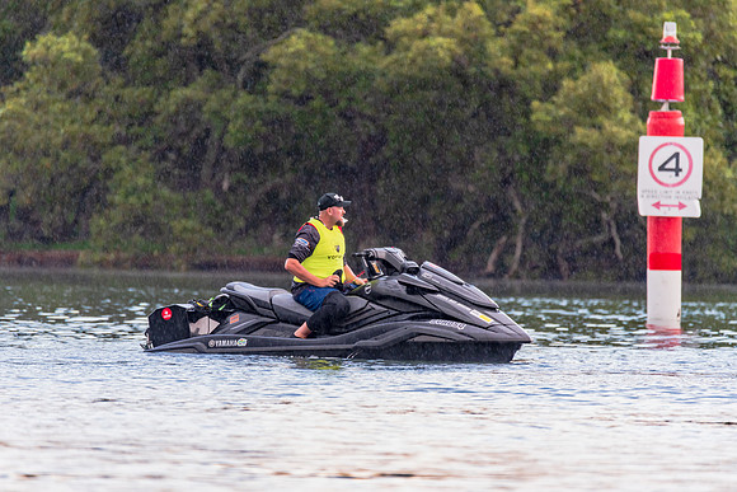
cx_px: 354
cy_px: 239
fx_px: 12887
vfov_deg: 2.2
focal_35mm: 629
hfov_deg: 3.3
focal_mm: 600
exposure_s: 1/200
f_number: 6.3
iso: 800
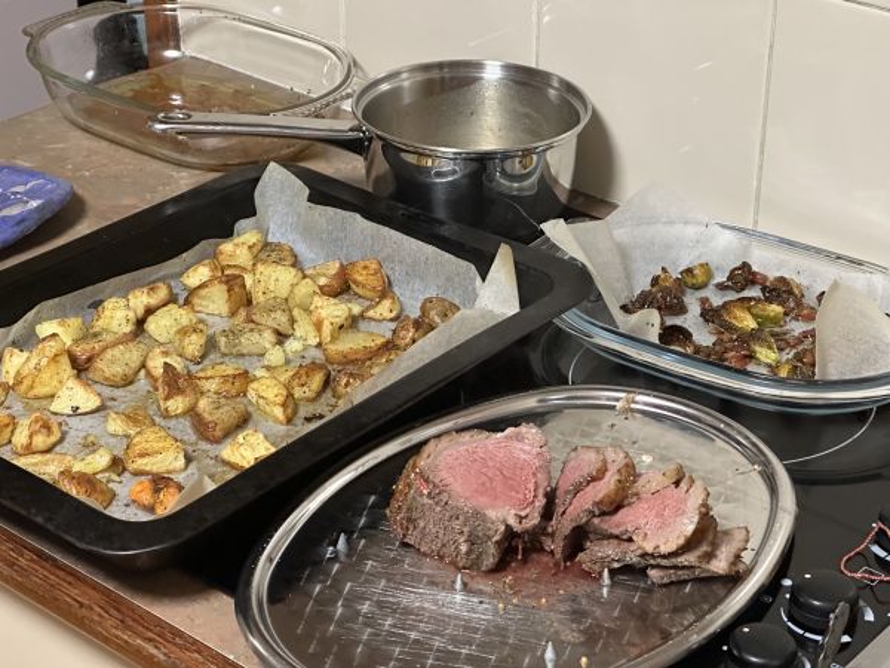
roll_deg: -0.8
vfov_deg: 19.1
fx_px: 1980
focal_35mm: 77
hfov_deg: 25.3
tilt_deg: -29.4
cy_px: 334
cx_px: 445
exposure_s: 1/34
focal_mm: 9
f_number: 2.8
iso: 640
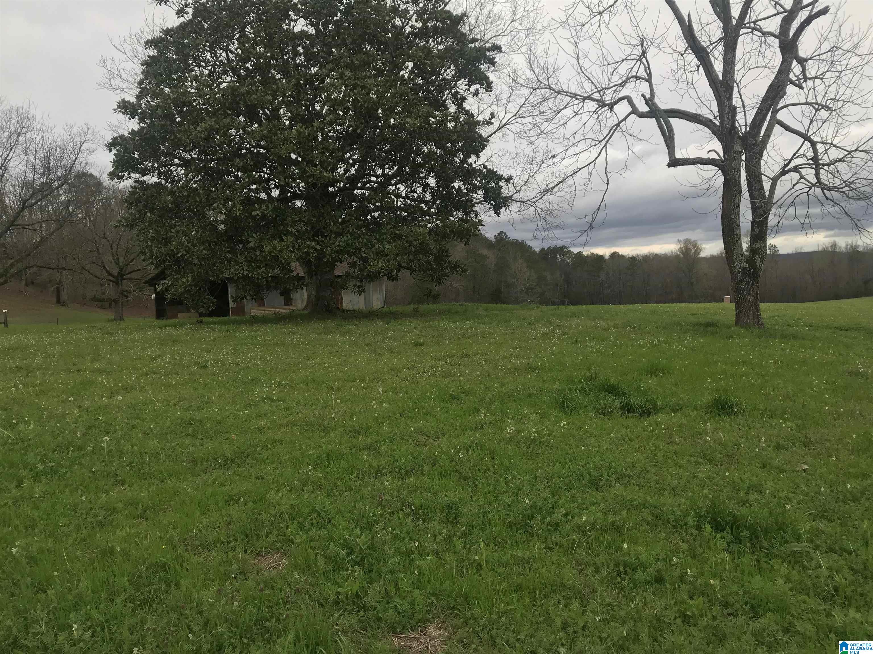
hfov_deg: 63.4
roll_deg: +3.5
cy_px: 327
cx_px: 436
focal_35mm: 28
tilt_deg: -4.0
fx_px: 706
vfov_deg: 49.7
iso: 20
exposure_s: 1/375
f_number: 1.8
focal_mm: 3.99
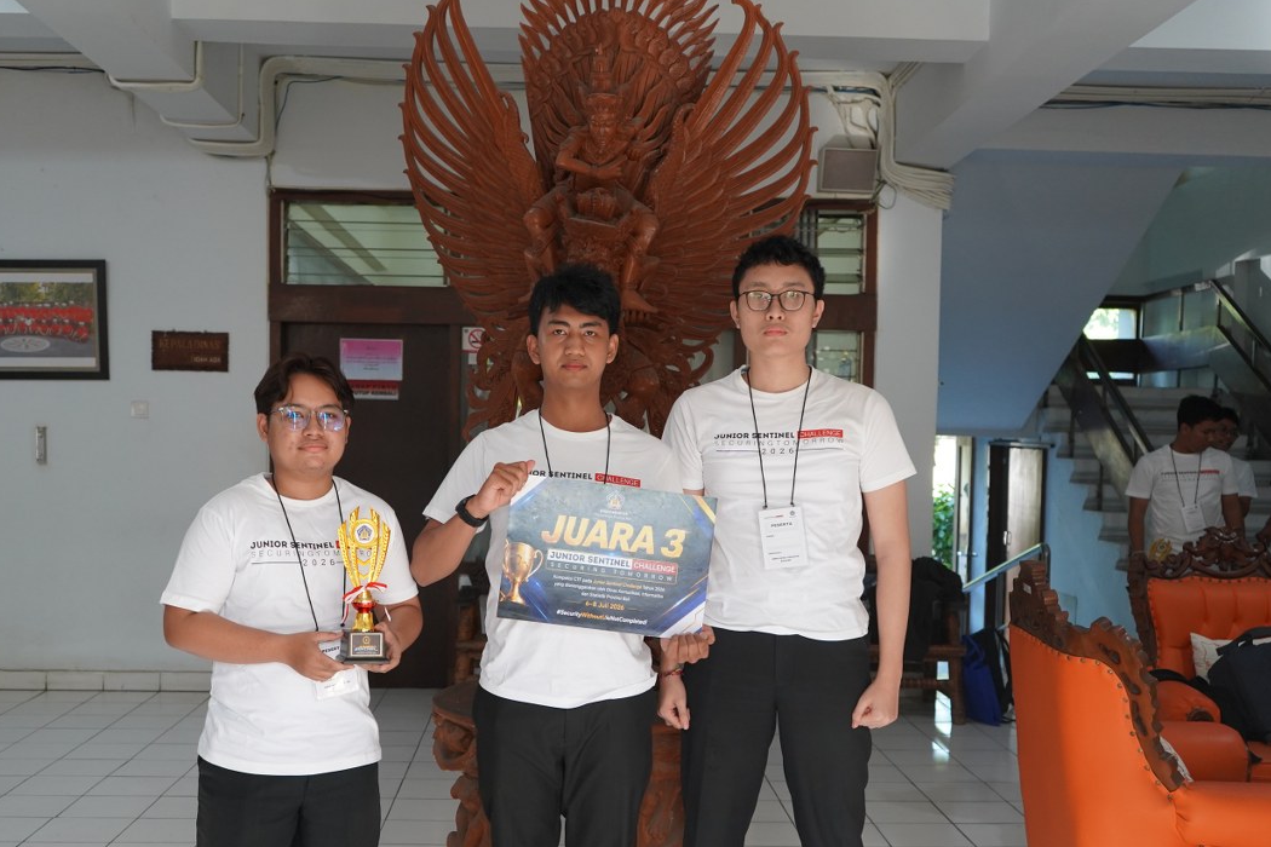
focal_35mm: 39
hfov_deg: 49.5
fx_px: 1377
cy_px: 512
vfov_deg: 34.1
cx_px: 605
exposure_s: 1/160
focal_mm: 32
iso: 1600
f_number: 4
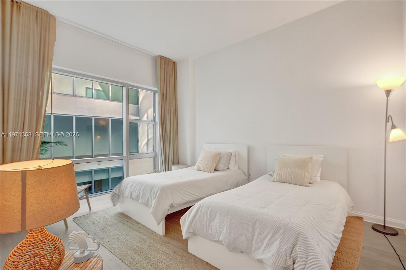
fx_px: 192
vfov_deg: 70.4
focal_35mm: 17
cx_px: 203
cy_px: 135
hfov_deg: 93.3
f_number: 4
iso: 500
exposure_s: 1/160
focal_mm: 17
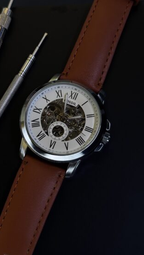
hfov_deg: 22.1
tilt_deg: -73.6
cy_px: 130
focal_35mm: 54
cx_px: 51
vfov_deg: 38.5
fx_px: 367
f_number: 1.78
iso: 64
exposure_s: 1/1215
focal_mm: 6.76
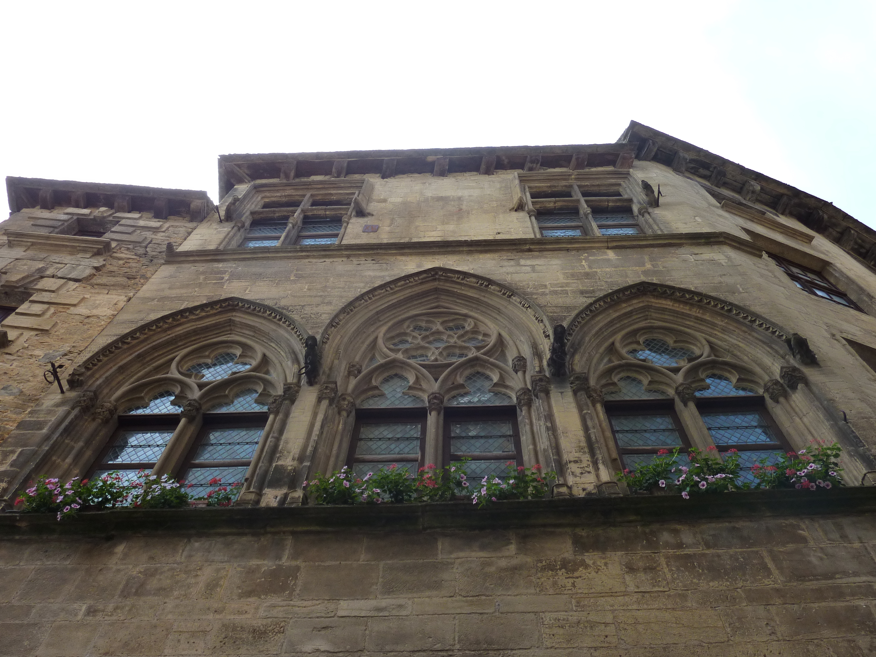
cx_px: 438
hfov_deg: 61.7
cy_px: 328
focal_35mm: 29
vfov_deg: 48.2
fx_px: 734
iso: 125
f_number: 4
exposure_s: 1/125
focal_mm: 4.7
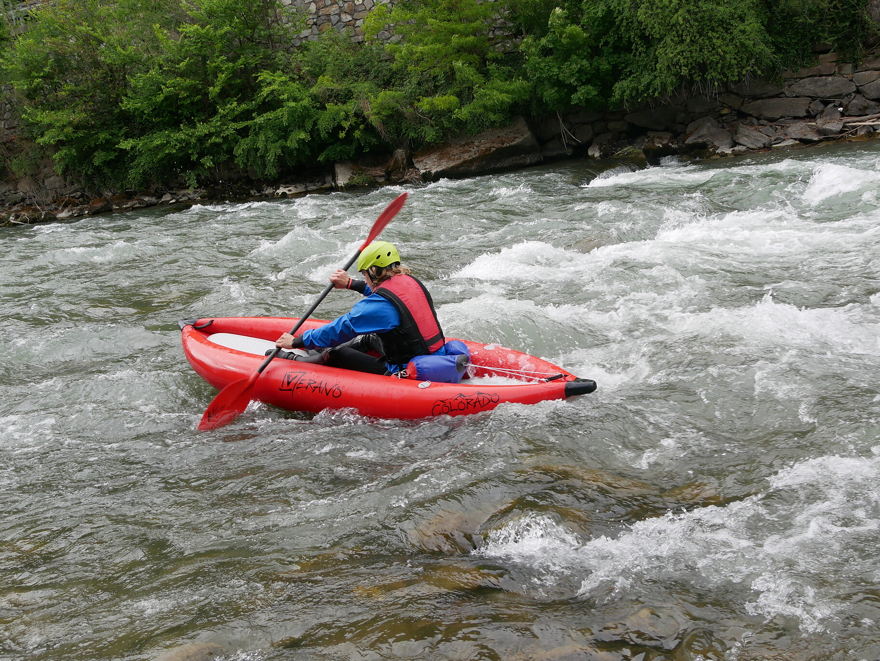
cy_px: 321
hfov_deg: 46.8
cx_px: 455
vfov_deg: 36.0
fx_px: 1017
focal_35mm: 40
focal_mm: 19
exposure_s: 1/200
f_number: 5.6
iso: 200
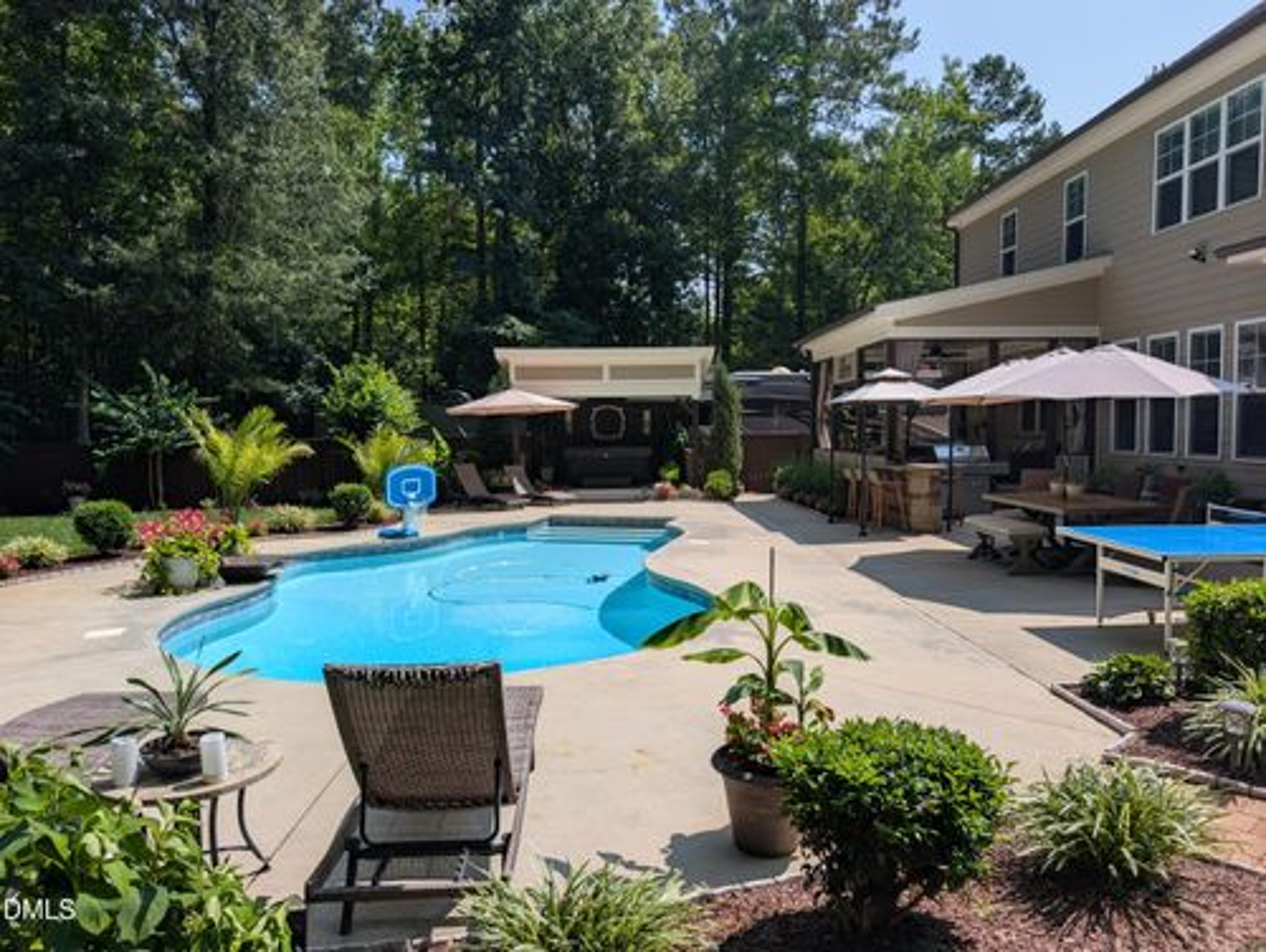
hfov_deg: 71.5
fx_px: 879
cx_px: 633
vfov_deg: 56.9
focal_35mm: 24
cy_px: 476
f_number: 1.68
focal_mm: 6.9
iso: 20
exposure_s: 1/1250
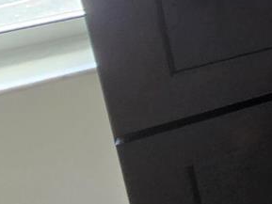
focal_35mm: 72
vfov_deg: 16.5
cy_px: -180
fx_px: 566
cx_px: 696
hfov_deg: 14.0
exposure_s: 1/60
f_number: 2.2
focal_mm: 2.2
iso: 160
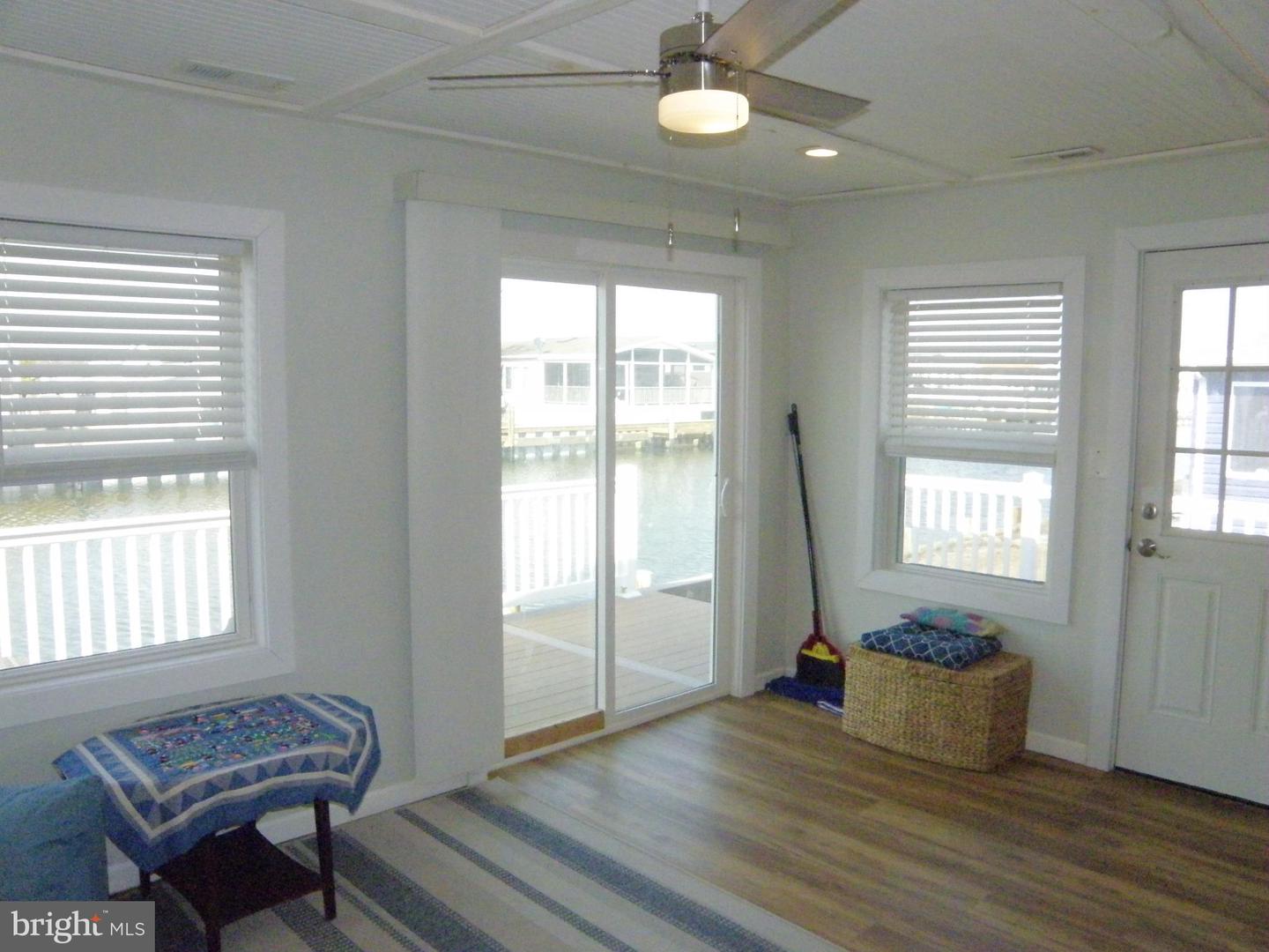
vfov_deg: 53.1
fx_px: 953
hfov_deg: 67.3
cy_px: 476
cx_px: 634
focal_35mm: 26
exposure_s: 1/640
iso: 800
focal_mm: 4.6
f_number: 5.6
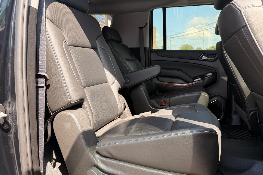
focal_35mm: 26
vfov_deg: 49.5
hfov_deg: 69.4
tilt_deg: -3.8
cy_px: 79
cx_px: 135
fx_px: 190
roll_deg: +1.3
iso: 80
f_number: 1.78
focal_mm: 6.76
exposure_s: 1/297
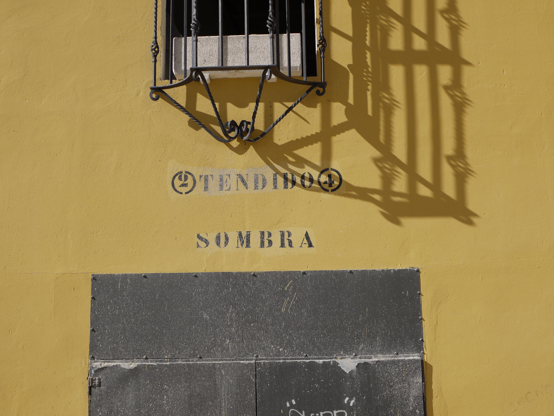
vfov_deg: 34.3
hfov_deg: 44.8
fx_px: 672
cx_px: 277
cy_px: 208
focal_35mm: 42
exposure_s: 1/1000
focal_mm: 21
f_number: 4.5
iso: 100
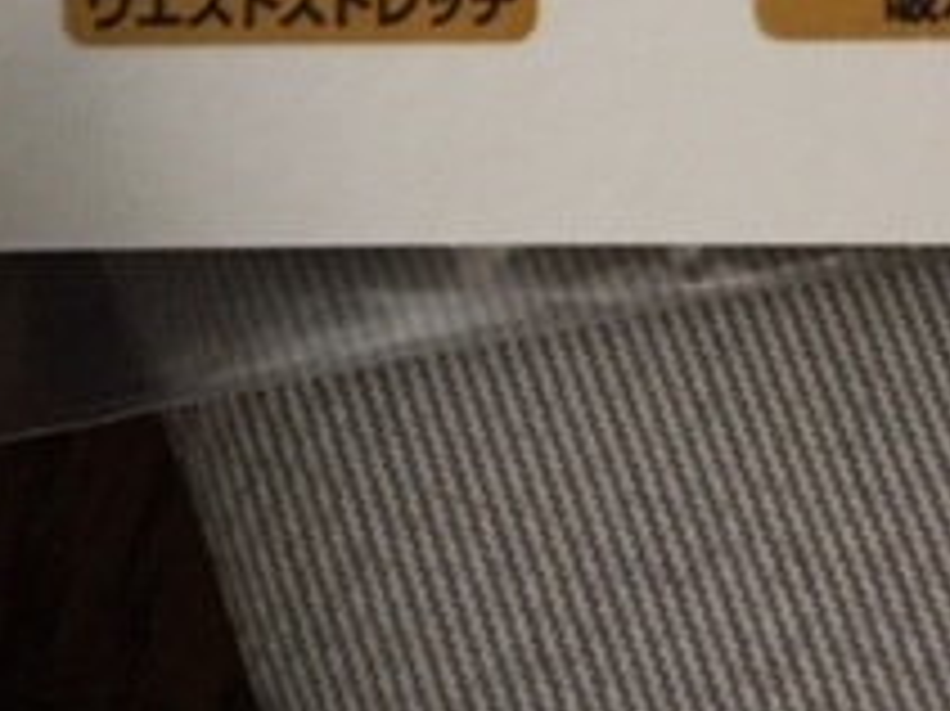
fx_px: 2578
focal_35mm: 94
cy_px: -256
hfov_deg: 20.8
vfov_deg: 14.9
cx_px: 594
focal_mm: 3.3
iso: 200
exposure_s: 1/24
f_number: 2.4
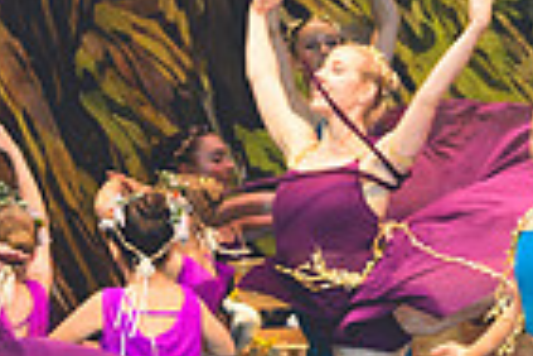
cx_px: 374
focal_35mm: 741
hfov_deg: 2.8
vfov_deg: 1.9
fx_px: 10970
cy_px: 413
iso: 1800
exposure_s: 1/500
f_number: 2.8
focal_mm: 120
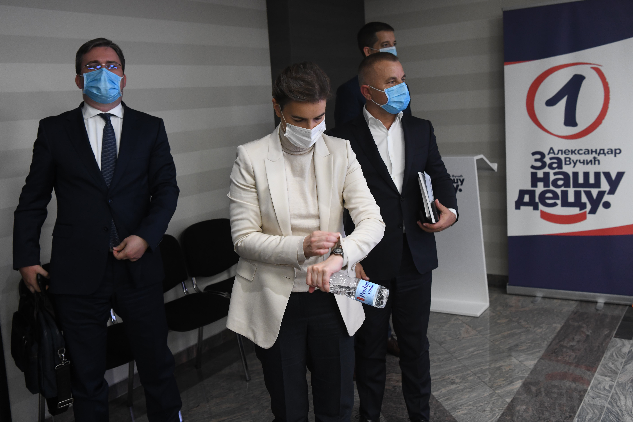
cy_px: 211
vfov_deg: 38.9
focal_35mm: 34
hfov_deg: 55.8
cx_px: 316
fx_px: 598
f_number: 4
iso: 1600
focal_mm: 34
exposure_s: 1/160
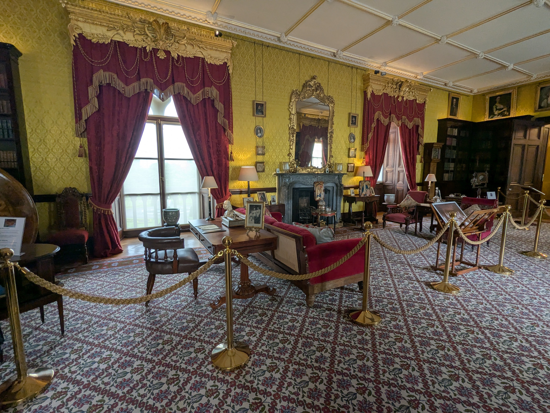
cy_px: 206
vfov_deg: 78.1
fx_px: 254
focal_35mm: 16
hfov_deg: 94.5
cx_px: 275
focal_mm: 2.35
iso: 73
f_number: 2.2
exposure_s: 1/50
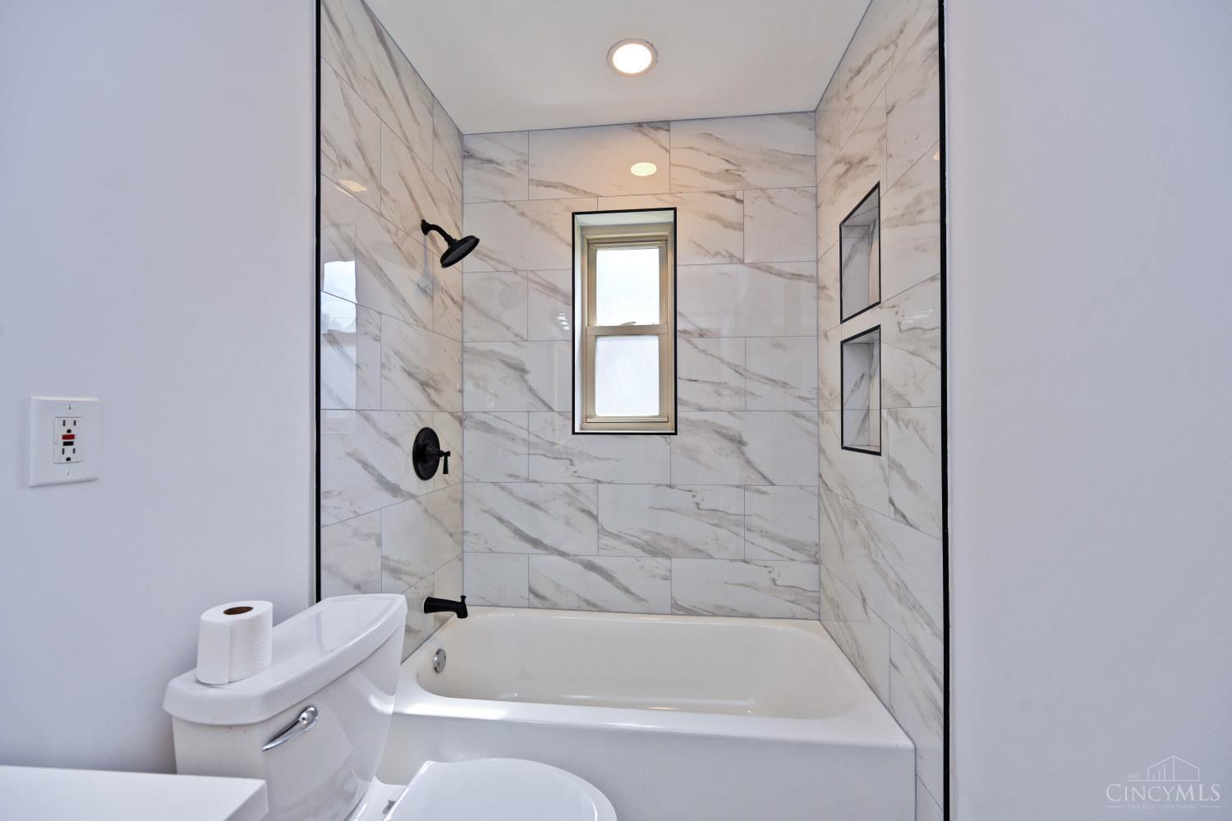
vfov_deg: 81.2
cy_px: 410
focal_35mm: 14
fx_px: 479
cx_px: 616
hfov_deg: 104.3
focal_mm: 14
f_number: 5.6
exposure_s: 1/125
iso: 200
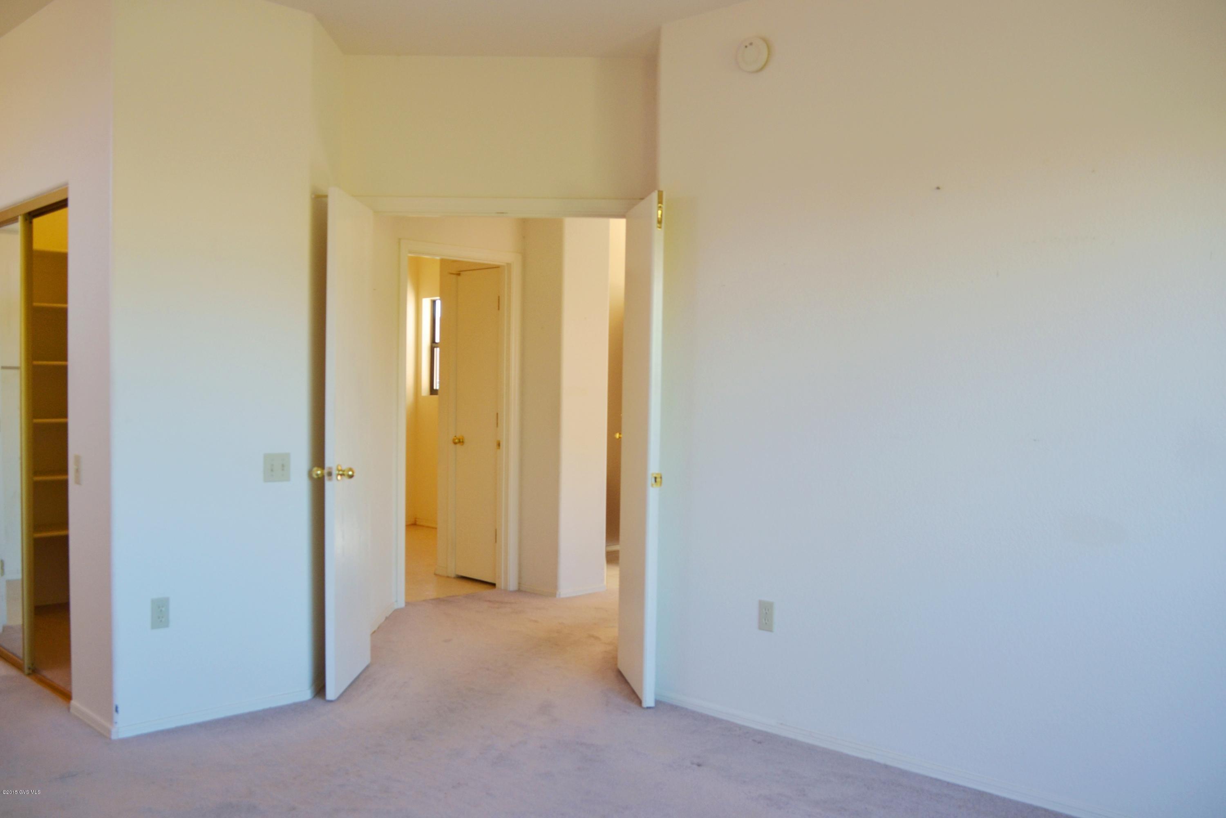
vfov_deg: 41.7
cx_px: 613
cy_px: 409
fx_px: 1073
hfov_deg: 59.5
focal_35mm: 32
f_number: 3.8
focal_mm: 21
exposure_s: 1/125
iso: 400
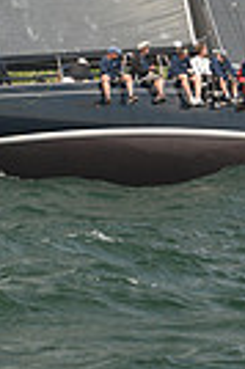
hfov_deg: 4.5
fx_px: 3111
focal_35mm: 304
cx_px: 134
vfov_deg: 6.7
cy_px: -146
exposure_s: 1/640
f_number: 5
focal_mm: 70
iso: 250
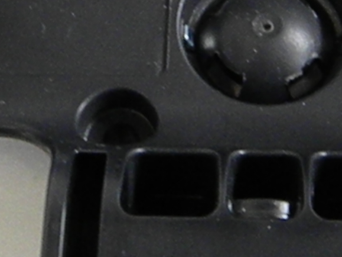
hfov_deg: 13.5
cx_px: 295
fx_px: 1432
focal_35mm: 145
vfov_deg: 10.2
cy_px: 10
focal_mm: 7.3
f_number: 3.8
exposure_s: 1/164
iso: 720
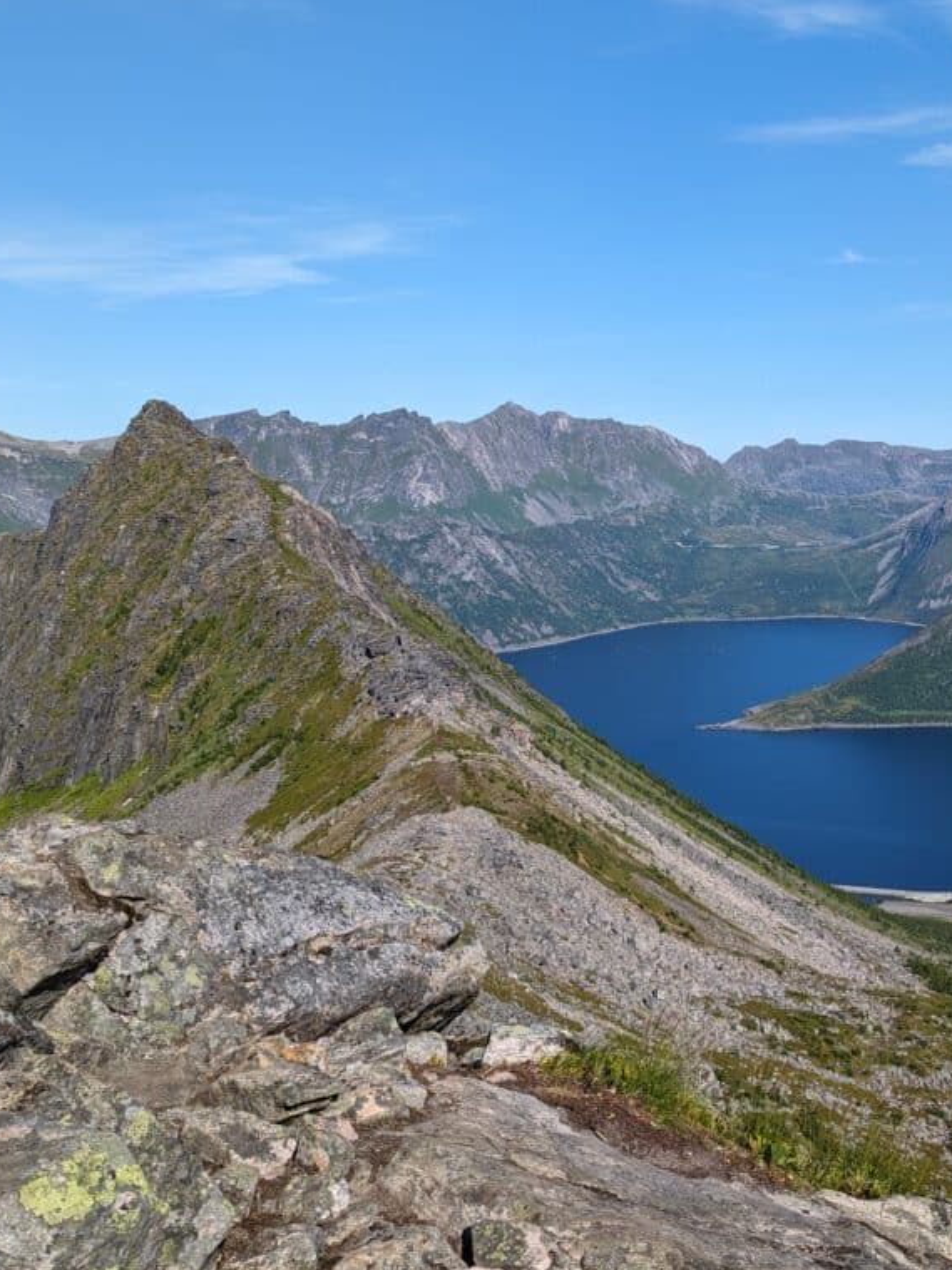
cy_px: 582
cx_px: 718
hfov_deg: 36.8
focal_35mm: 38
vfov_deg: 48.9
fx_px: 1394
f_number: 1.85
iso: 48
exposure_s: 1/2058
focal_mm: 6.81
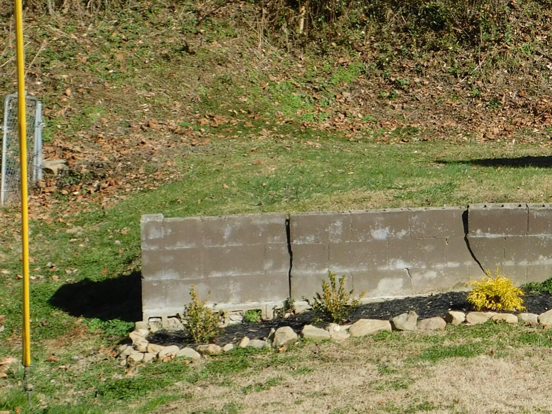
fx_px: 1643
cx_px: 613
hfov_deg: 18.3
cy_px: 65
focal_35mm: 103
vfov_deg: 14.3
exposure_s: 1/1000
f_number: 3.6
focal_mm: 7.1
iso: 125
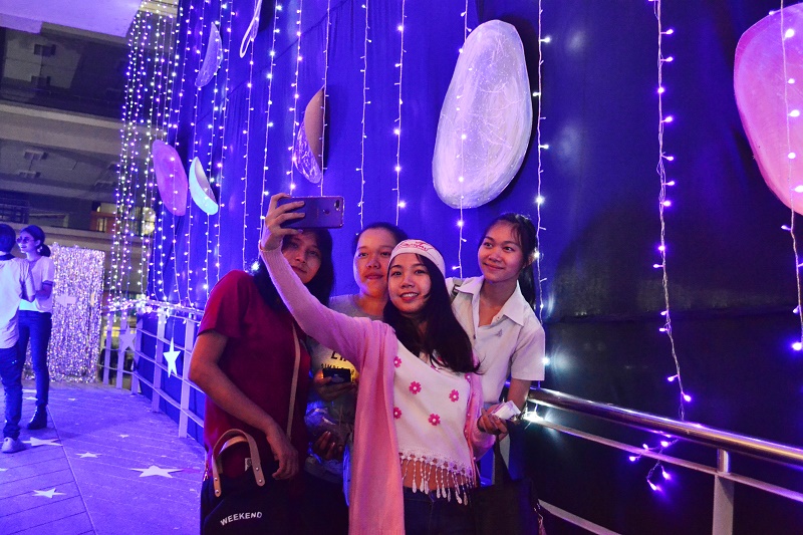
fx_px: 803
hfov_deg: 53.1
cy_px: 268
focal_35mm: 36
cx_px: 402
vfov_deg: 36.9
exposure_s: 1/15
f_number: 4
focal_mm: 24
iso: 3200
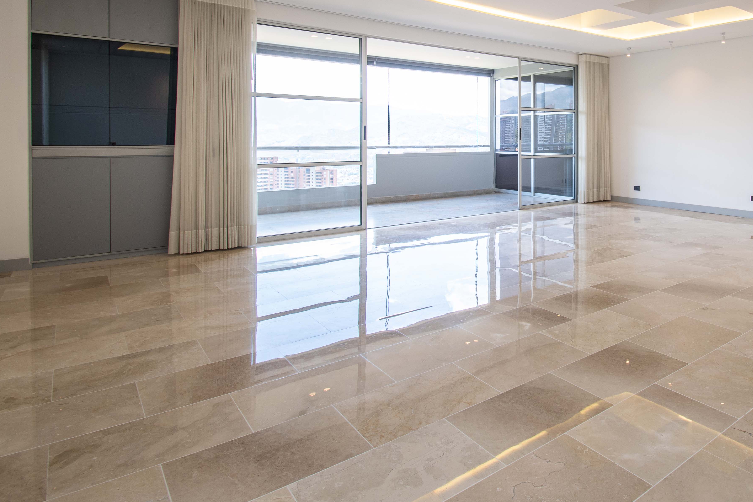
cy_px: 141
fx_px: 481
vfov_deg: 53.2
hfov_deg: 73.0
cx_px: 521
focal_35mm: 23
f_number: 9
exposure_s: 1/20
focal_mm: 10
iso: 125
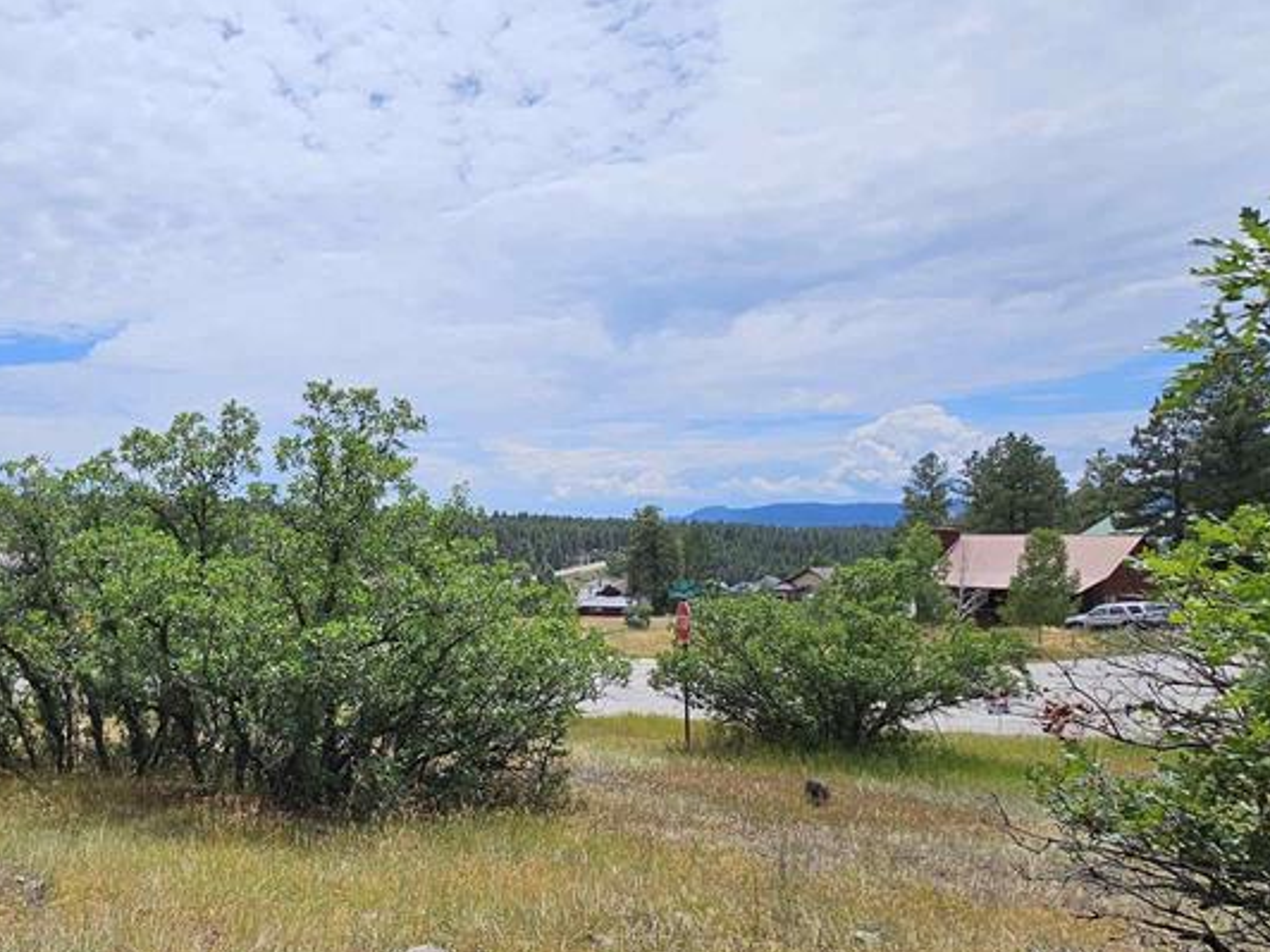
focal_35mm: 25
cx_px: 208
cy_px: 527
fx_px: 917
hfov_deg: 62.0
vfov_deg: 54.8
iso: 50
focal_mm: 2.2
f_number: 2.2
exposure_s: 1/4993
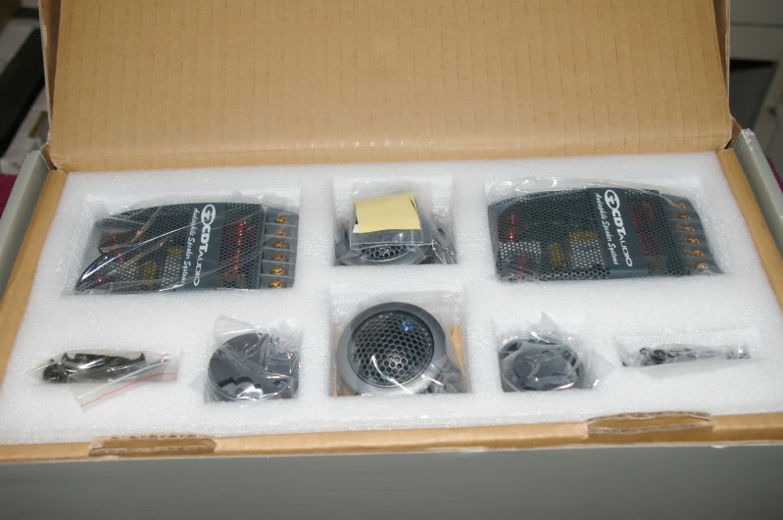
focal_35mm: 42
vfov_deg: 31.8
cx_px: 392
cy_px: 260
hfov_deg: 46.4
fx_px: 913
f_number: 5.6
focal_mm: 28
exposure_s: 1/50
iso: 800
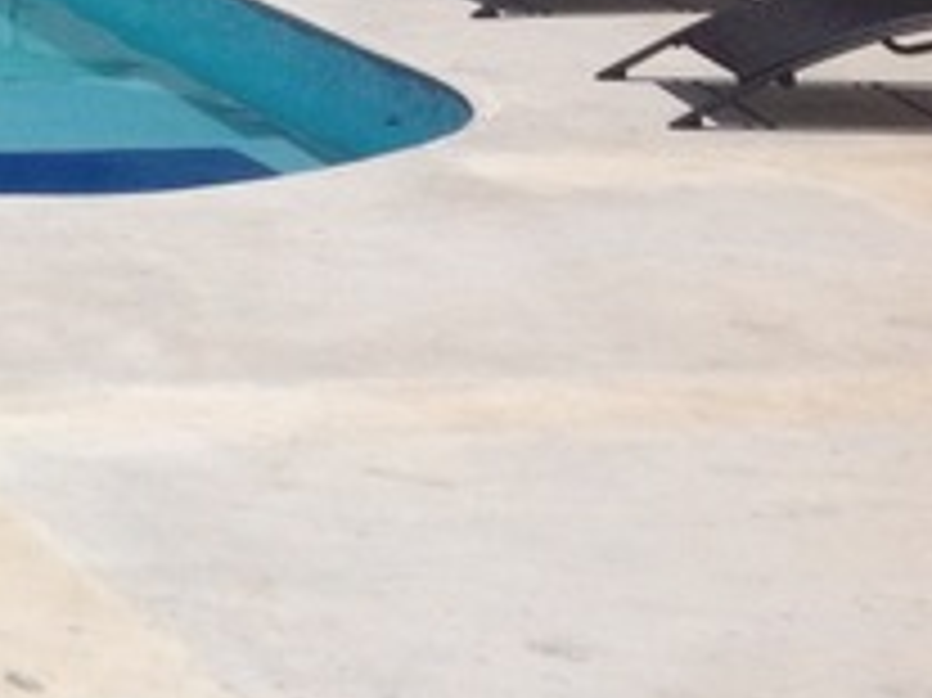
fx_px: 3633
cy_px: 212
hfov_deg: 13.4
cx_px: -653
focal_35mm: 135
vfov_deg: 11.0
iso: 50
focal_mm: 4.28
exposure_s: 1/6061
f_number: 2.4
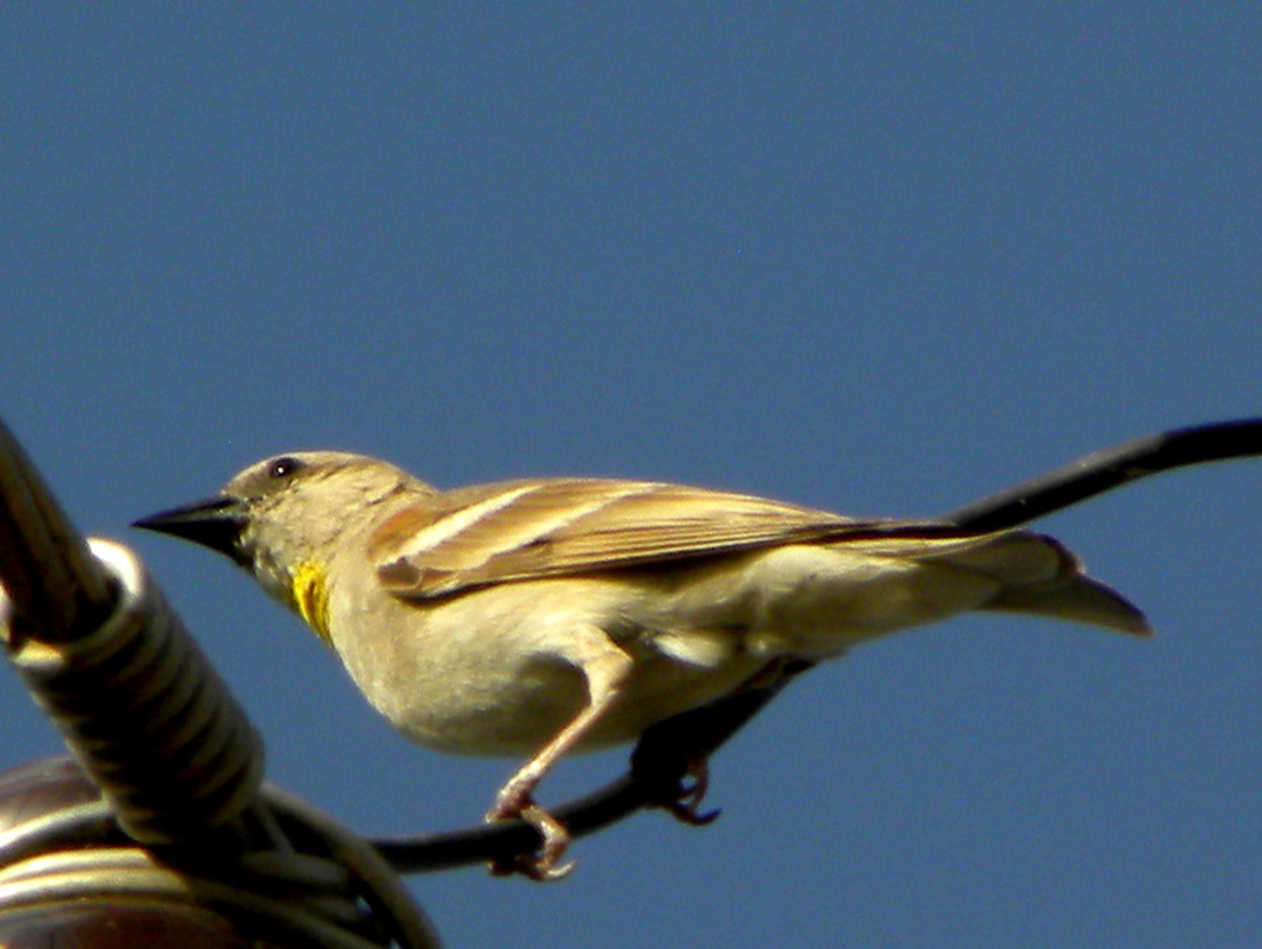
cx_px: 631
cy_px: 474
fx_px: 22774
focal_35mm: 624
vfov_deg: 2.4
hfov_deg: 3.2
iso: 64
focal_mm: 110.4
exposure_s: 1/160
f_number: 7.1
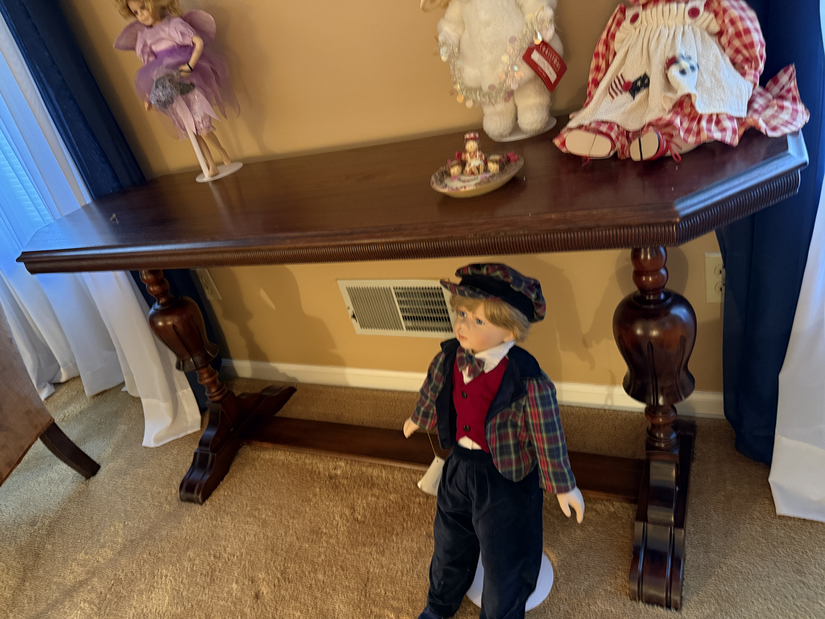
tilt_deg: -29.3
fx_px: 572
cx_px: 412
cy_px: 310
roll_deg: +16.5
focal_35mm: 24
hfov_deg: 71.6
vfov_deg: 56.8
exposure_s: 1/30
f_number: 1.78
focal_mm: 6.76
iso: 800
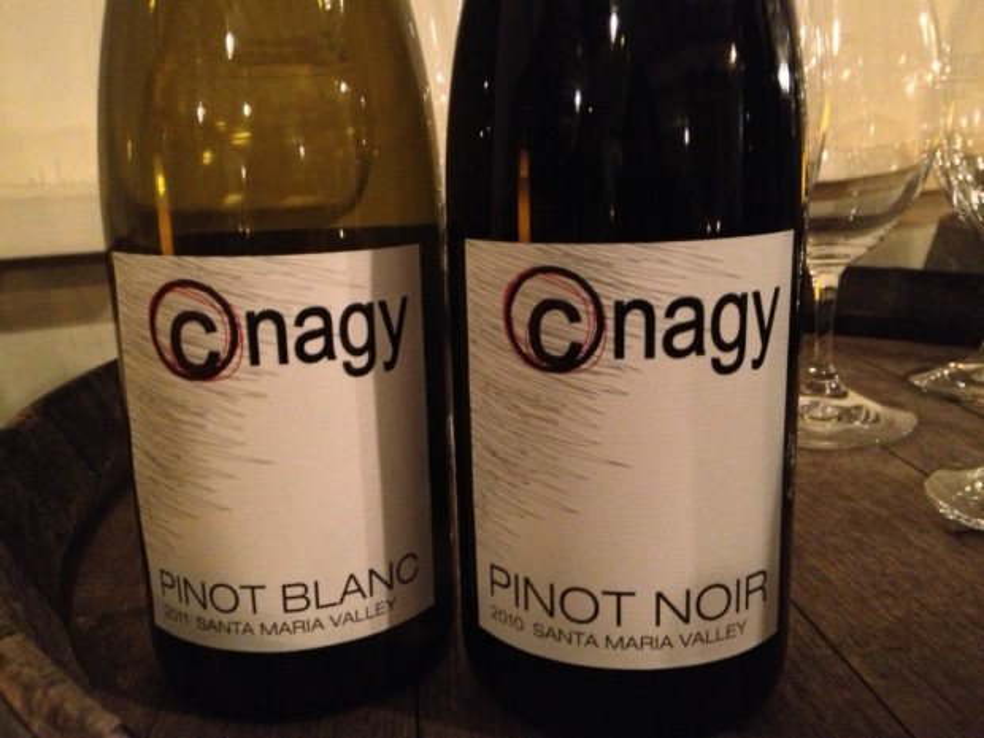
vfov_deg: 40.7
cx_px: 492
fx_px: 995
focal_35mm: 35
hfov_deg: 52.6
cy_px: 369
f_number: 2.4
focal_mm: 4.28
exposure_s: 1/15
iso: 800
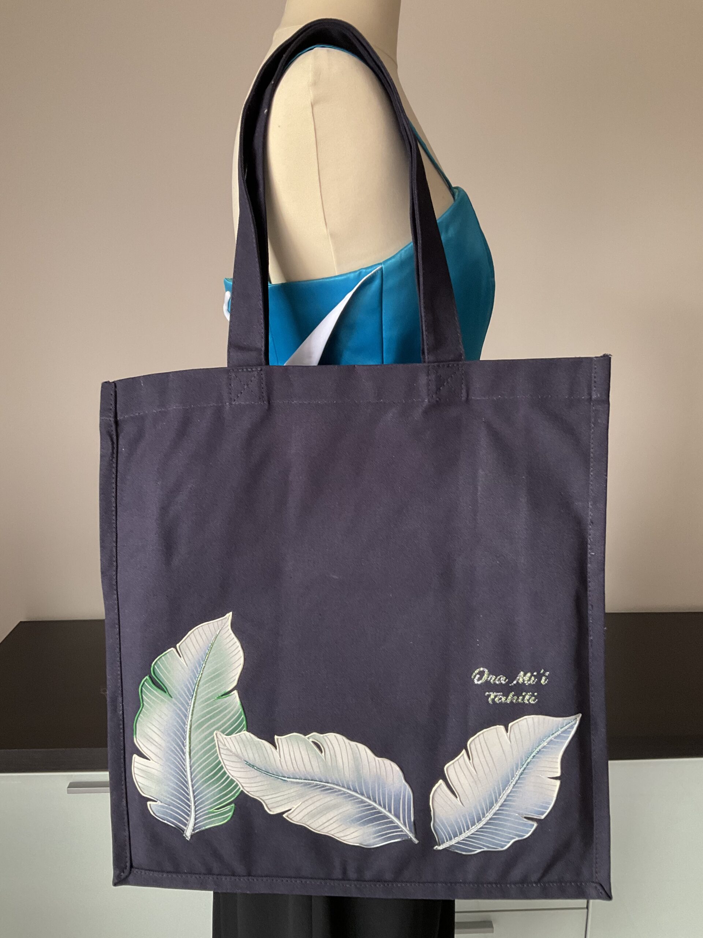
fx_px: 785
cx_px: 352
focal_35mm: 29
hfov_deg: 48.2
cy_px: 469
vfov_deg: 61.7
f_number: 1.8
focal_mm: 3
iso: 125
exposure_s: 1/60
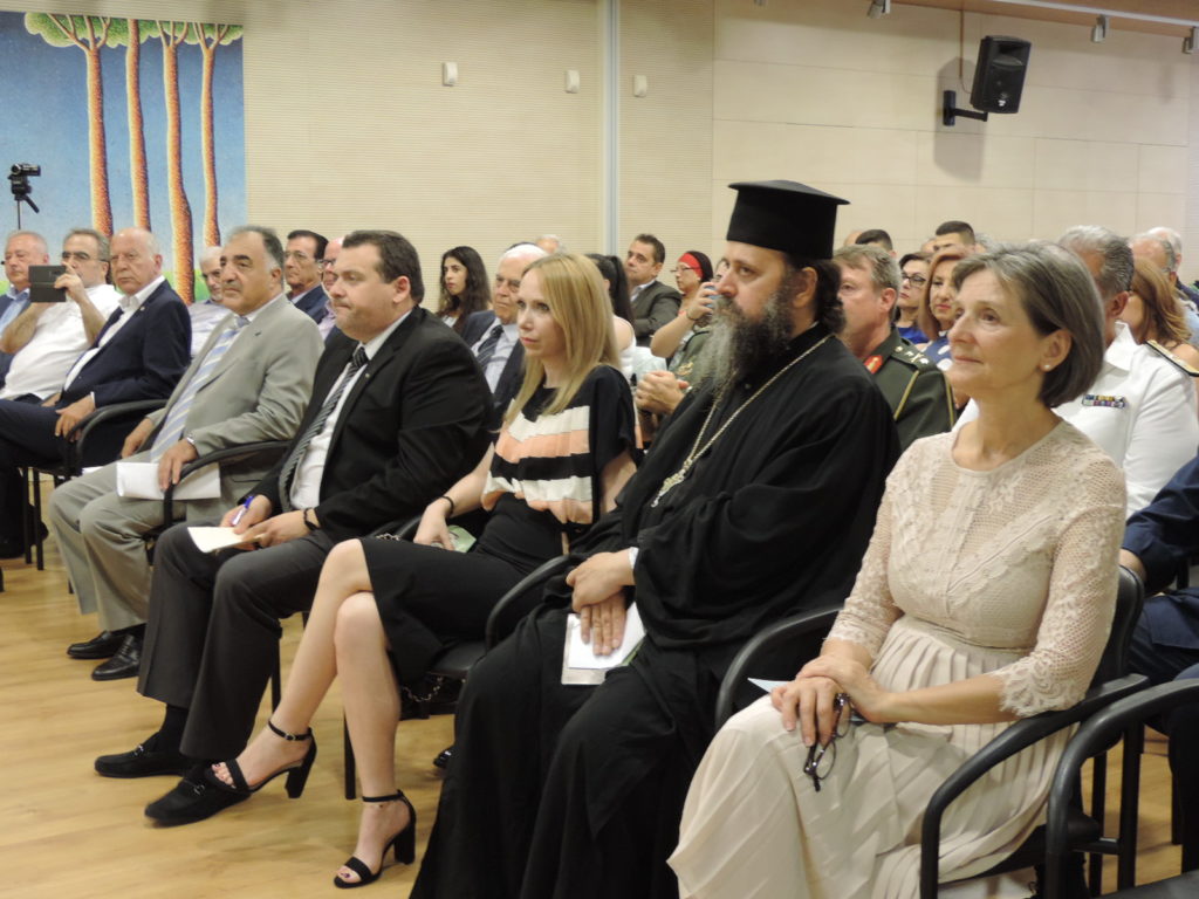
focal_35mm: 47
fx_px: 1628
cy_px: 450
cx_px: 600
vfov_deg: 30.9
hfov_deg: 40.4
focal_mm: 8.3
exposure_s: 1/15
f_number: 3.5
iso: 400
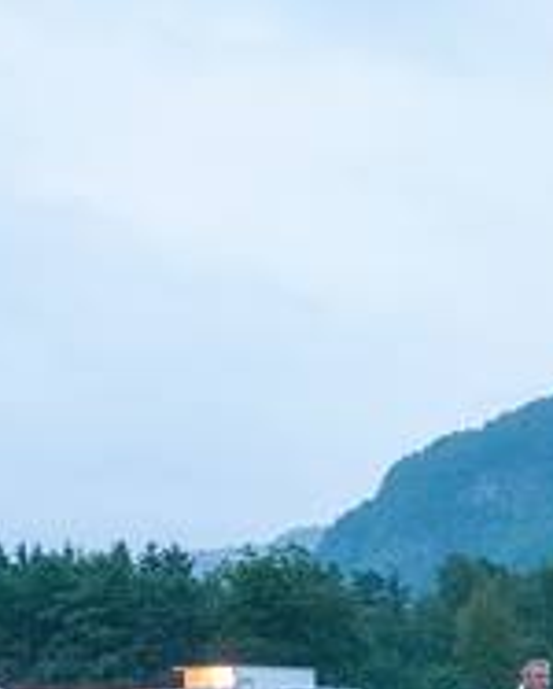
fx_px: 2431
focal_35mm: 119
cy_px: 811
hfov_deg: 12.5
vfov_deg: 15.6
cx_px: 752
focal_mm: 22
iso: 2000
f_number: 3.5
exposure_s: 1/25
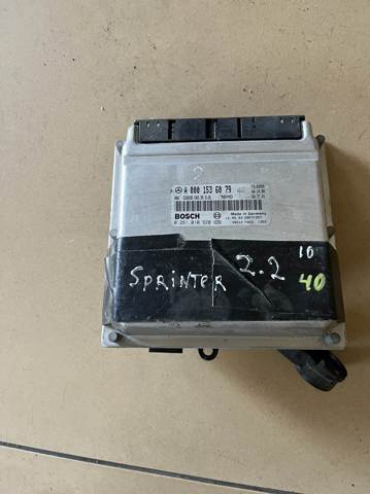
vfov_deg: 67.4
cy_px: 247
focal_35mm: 26
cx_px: 185
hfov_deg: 53.0
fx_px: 371
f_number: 1.6
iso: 400
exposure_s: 1/60
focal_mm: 5.1
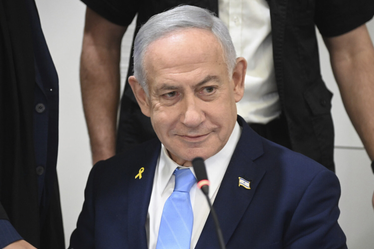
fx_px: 1330
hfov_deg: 16.0
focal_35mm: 128
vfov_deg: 10.7
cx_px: 197
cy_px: 118
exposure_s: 1/200
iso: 8000
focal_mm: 120
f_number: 4
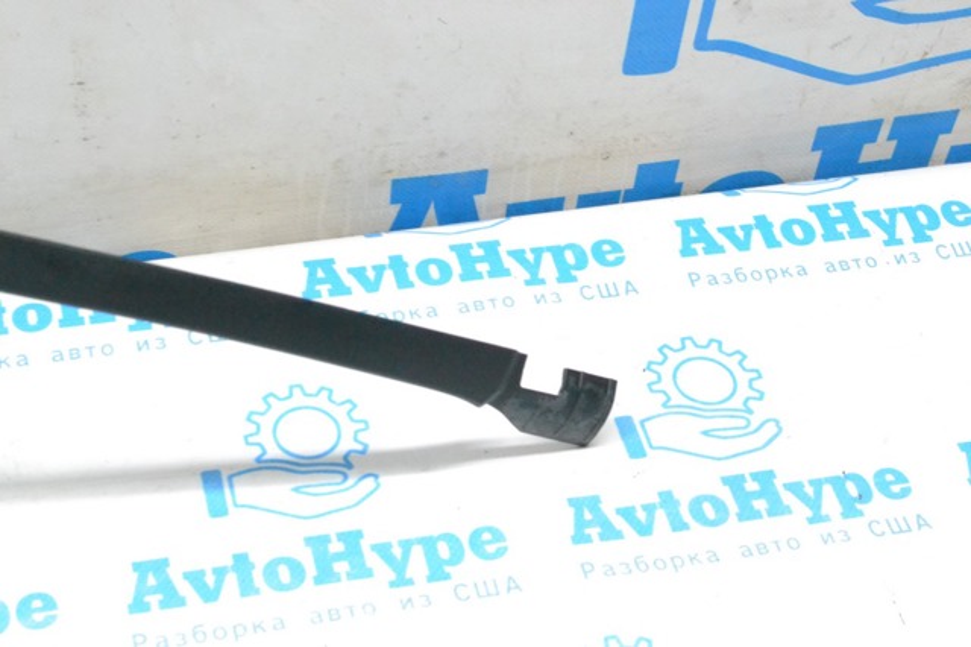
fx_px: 1941
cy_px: 324
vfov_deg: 18.9
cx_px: 486
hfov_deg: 28.1
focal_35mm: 72
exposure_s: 1/125
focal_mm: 48
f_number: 10
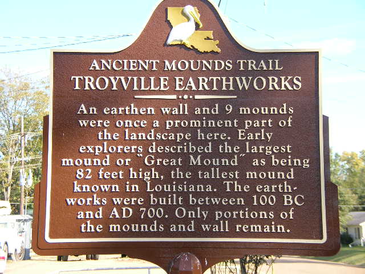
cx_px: 182
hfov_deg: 22.8
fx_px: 907
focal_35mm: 86
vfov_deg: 17.2
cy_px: 137
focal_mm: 14.2
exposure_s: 1/169
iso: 50
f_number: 3.4
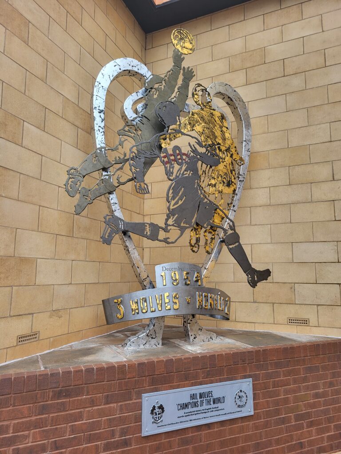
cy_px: 227
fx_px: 341
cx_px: 170
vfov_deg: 67.3
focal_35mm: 26
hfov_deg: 53.1
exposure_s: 1/100
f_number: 1.8
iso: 50
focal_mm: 5.4
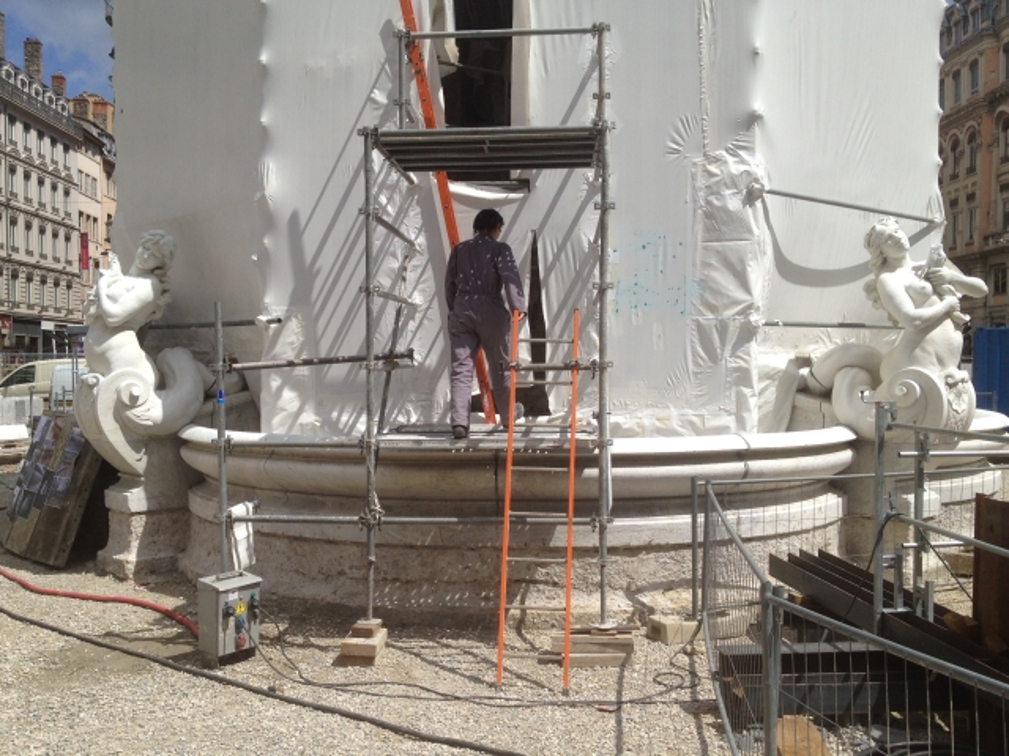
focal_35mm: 35
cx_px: 504
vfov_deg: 40.7
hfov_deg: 52.6
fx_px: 1020
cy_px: 378
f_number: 2.4
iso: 64
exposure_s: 1/3067
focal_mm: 4.28
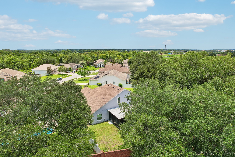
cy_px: 78
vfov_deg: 57.2
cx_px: 118
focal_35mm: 22
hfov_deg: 78.6
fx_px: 144
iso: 100
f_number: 2.8
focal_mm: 8.4
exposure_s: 1/2000
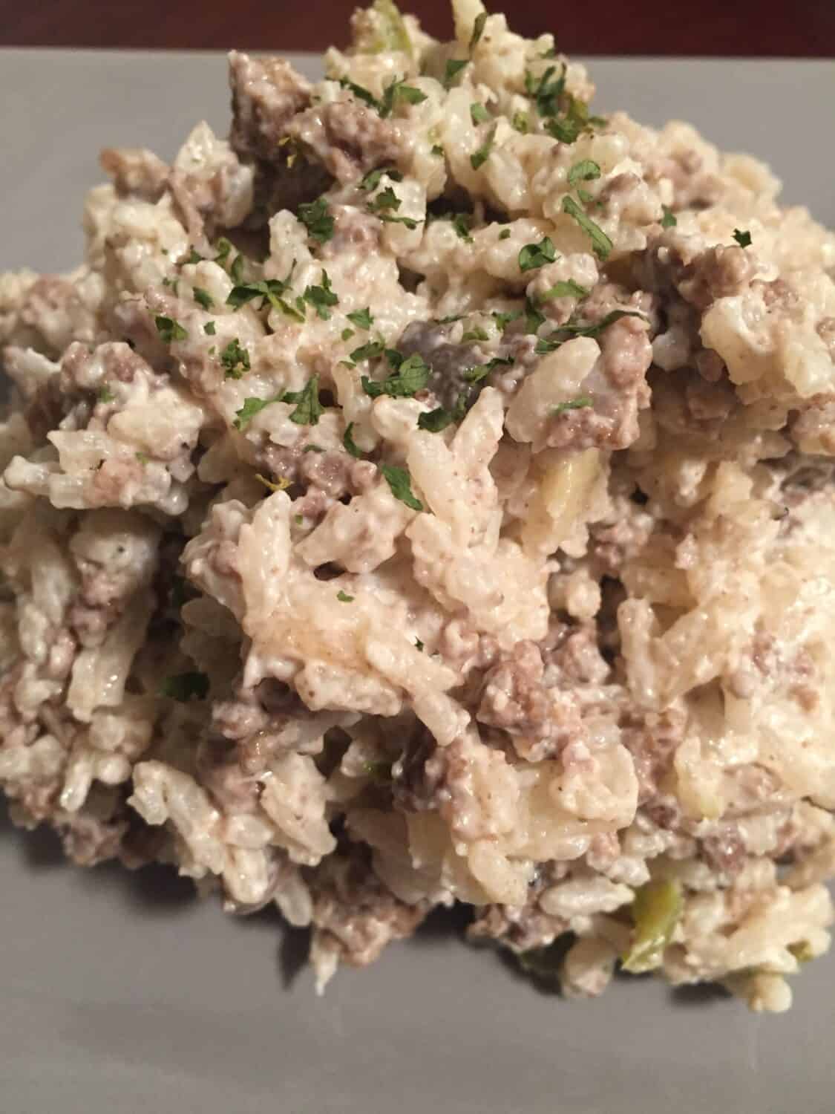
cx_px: 418
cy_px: 557
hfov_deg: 48.2
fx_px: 933
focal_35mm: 29
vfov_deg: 61.7
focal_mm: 4.15
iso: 160
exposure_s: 1/30
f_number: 2.2
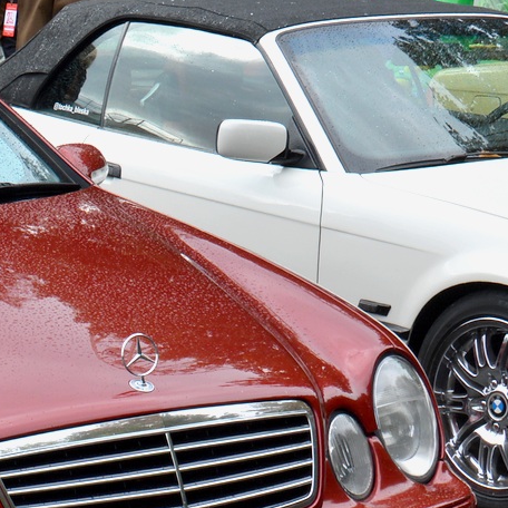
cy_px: 316
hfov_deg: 15.5
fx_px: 1810
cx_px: -75
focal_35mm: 109
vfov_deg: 16.0
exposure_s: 1/250
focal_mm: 26
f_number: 8
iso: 200
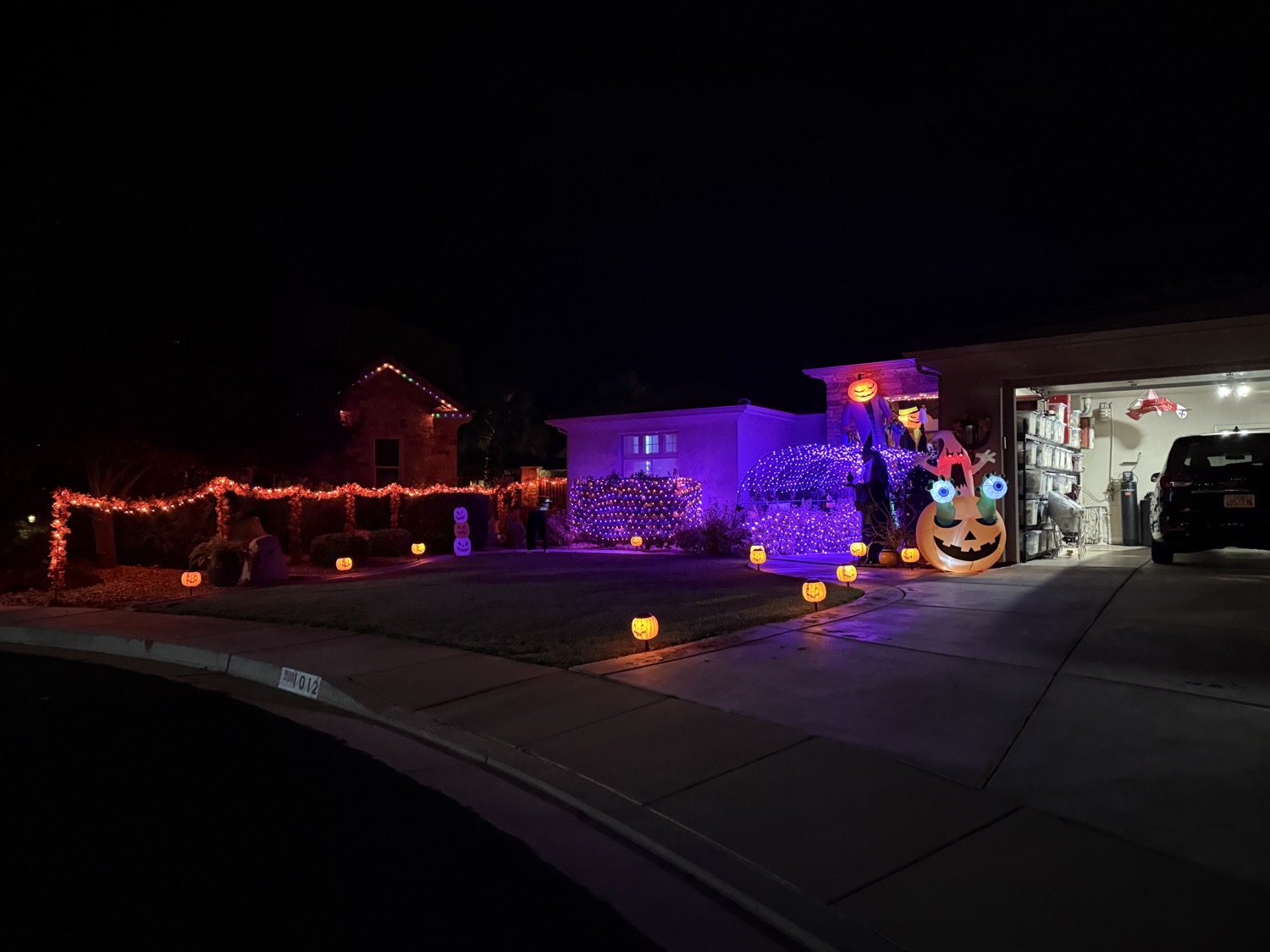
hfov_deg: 71.6
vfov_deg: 56.8
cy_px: 476
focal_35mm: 24
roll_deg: -0.6
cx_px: 635
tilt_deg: +1.1
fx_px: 881
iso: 4000
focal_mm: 6.76
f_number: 1.78
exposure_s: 1/15
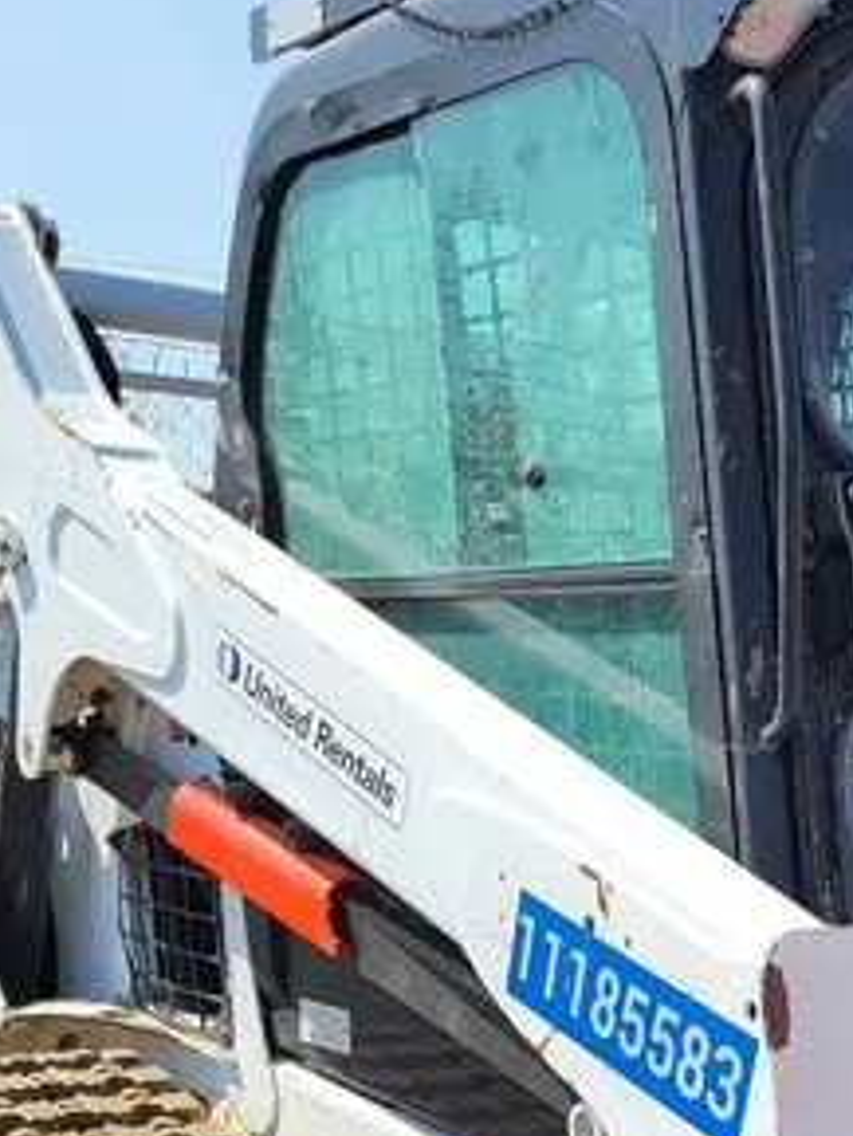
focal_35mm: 66
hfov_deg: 21.9
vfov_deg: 27.7
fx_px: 2167
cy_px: 1126
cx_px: 700
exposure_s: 1/1737
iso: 40
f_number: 1.8
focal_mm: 5.4
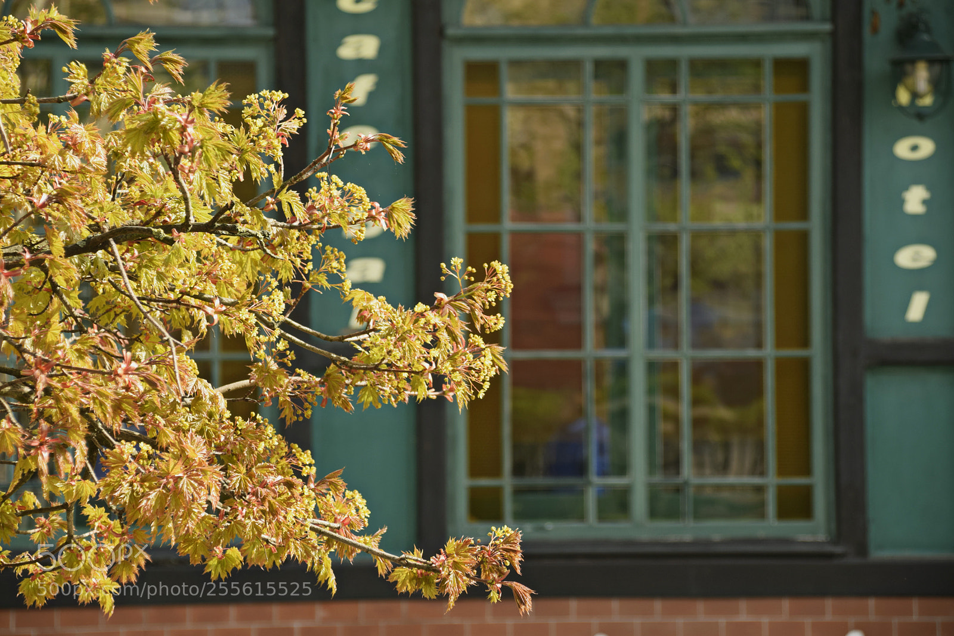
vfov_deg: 10.6
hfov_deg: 15.9
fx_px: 3418
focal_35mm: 129
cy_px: 318
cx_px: 477
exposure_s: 1/200
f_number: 6.3
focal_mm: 86
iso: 200
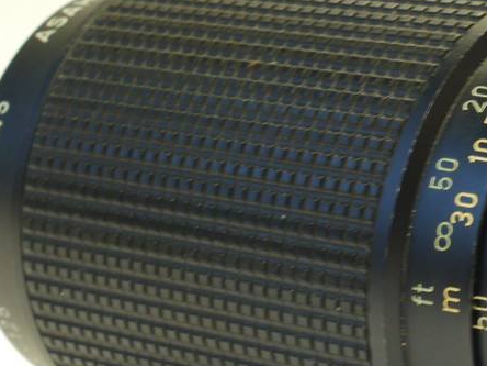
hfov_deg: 12.1
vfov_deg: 9.2
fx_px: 2279
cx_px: 497
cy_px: 203
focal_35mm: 162
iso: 400
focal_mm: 30
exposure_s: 1/5
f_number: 9
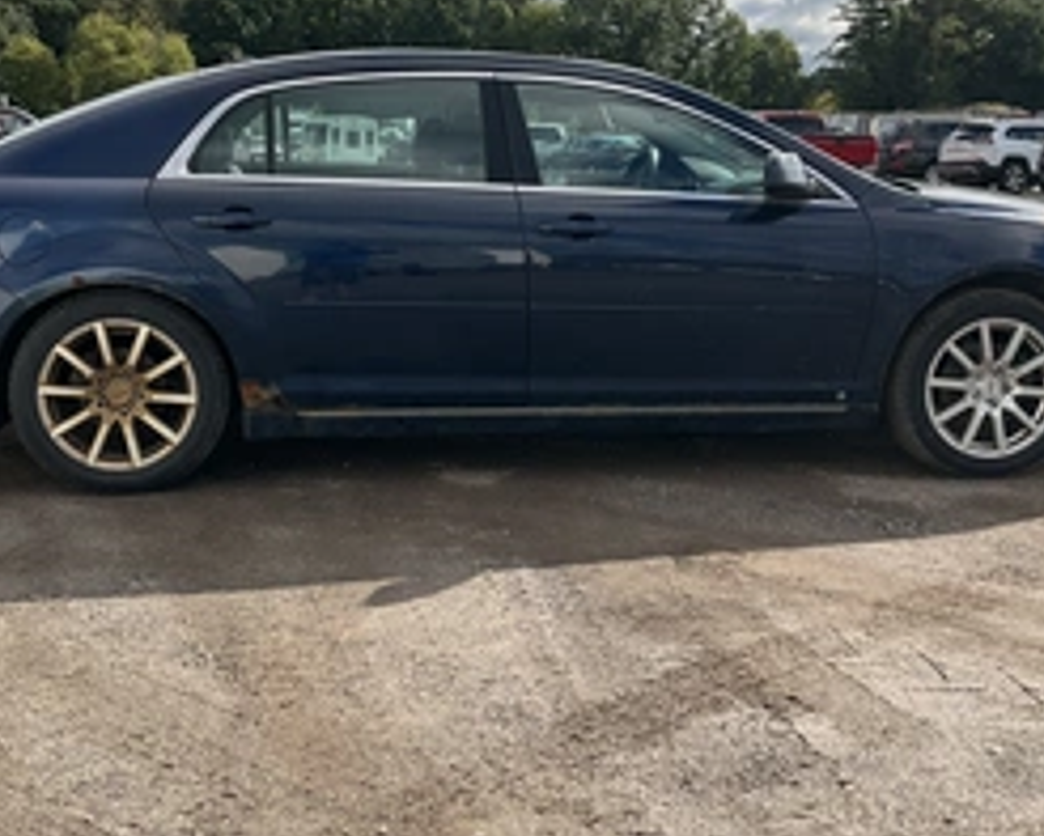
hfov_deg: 40.3
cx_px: 505
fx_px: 1422
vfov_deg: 32.7
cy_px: 365
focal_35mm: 46
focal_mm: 3
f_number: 1.8
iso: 25
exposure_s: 1/1451
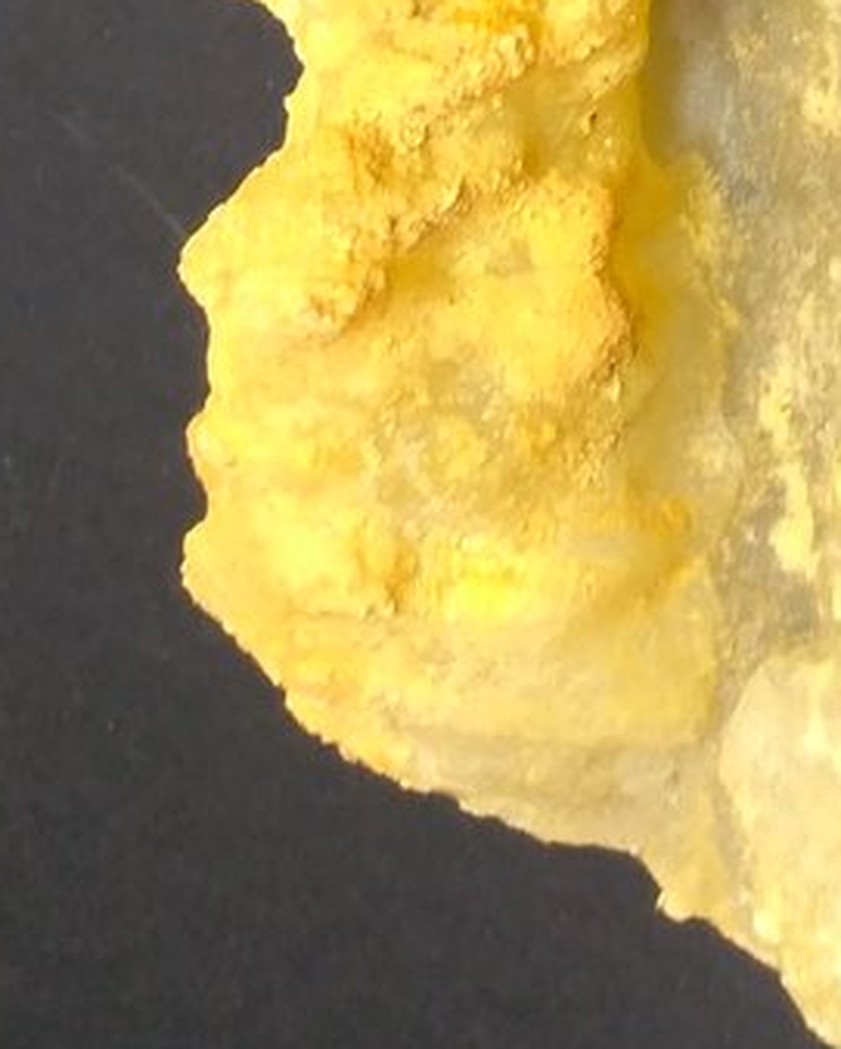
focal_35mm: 120
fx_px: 3729
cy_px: -1102
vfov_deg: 13.5
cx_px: 1176
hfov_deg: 12.4
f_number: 2
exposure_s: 1/30
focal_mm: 3.54
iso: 181
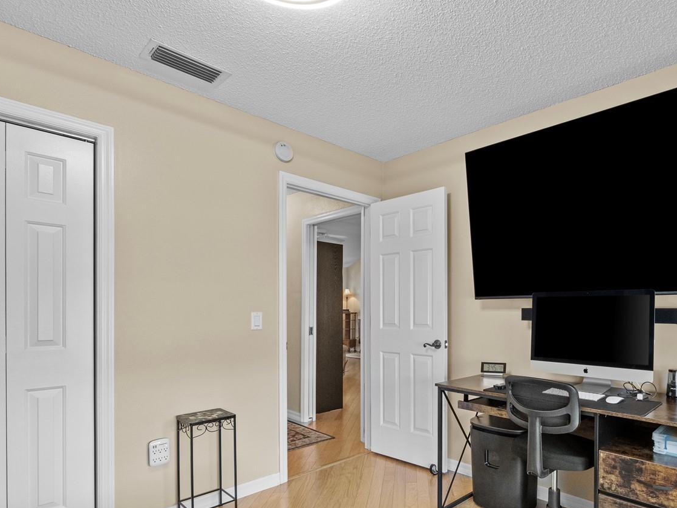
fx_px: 391
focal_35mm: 20
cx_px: 446
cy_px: 311
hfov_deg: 79.3
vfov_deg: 65.2
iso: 800
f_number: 8
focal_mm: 7
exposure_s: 1/8
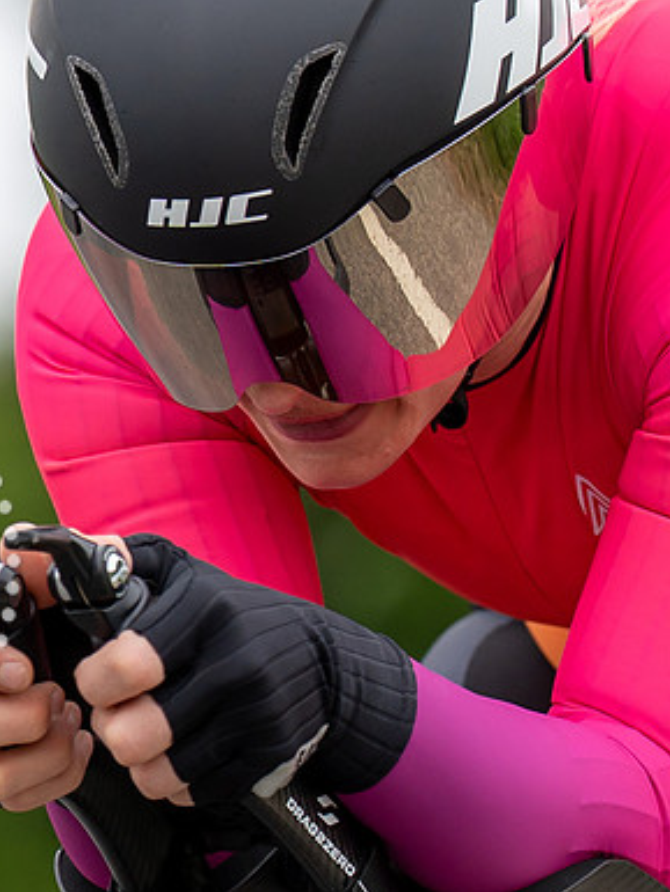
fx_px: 20892
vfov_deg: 2.4
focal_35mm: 810
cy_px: 805
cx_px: 203
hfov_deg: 1.8
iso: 250
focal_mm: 162
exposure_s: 1/1250
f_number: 3.2
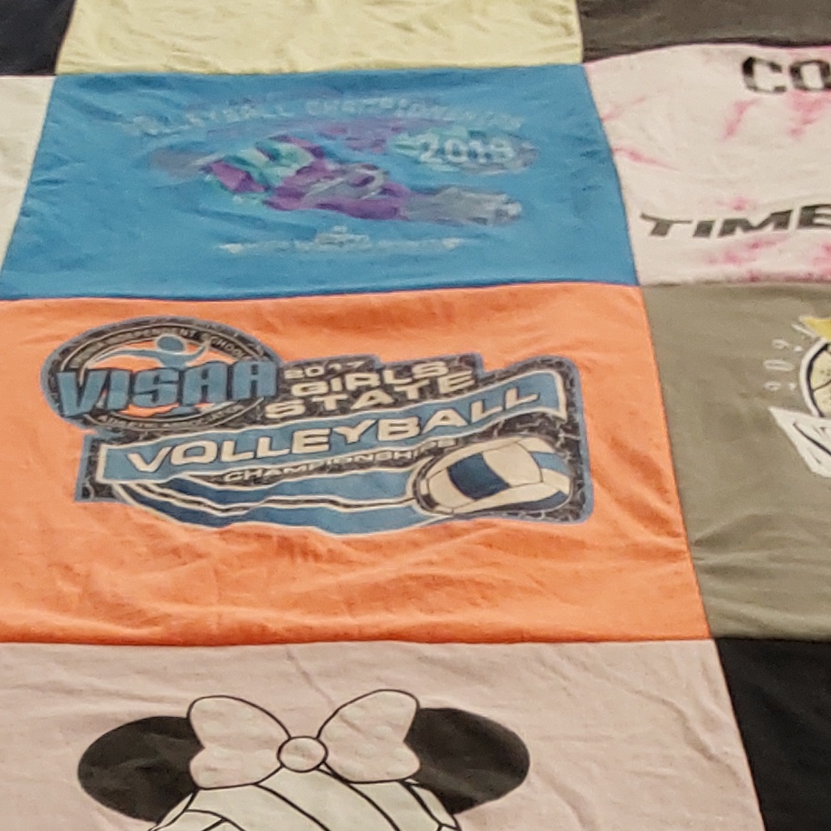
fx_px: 2390
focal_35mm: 88
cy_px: 887
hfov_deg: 19.6
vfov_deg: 19.0
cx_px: 234
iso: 100
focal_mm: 2.91
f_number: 1.9
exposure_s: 1/60
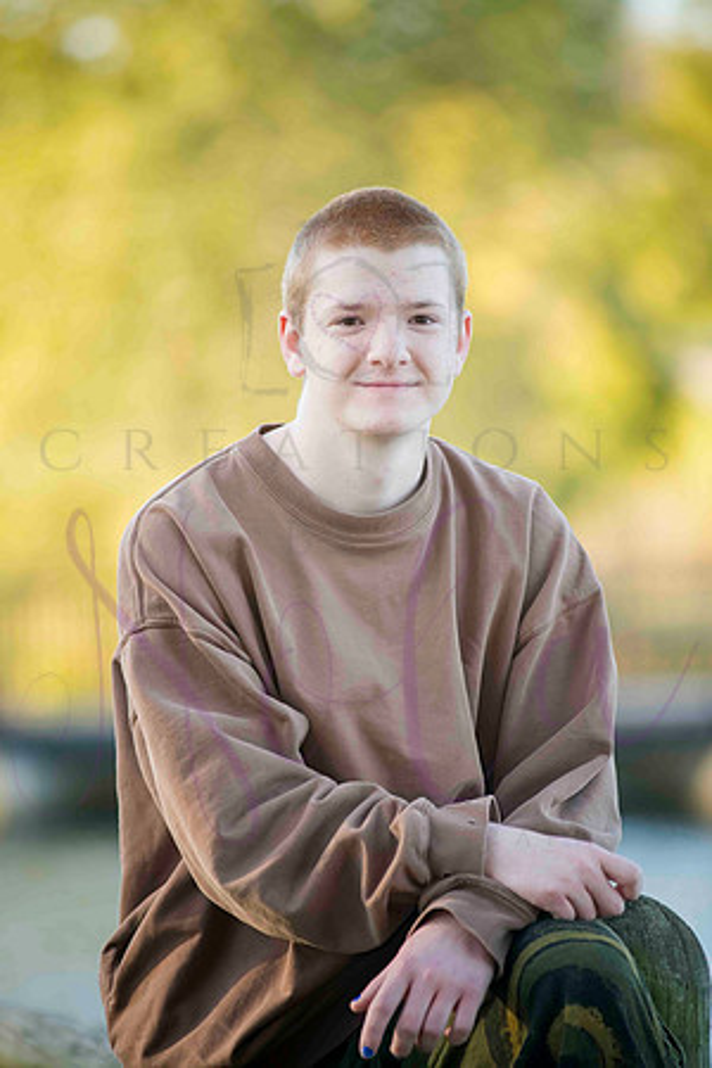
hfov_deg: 6.9
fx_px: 5933
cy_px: 534
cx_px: 356
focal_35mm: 200
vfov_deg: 10.3
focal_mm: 200
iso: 400
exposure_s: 1/640
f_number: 3.5
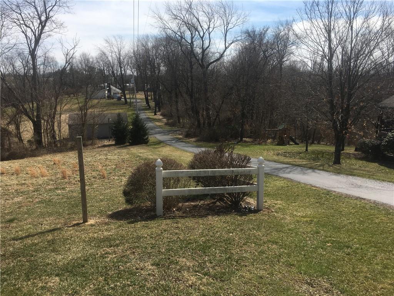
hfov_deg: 61.7
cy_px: 148
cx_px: 197
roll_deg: -0.2
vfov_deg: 48.2
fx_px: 330
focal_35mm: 29
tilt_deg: -12.6
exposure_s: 1/1241
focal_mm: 4.15
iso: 25
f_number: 2.2
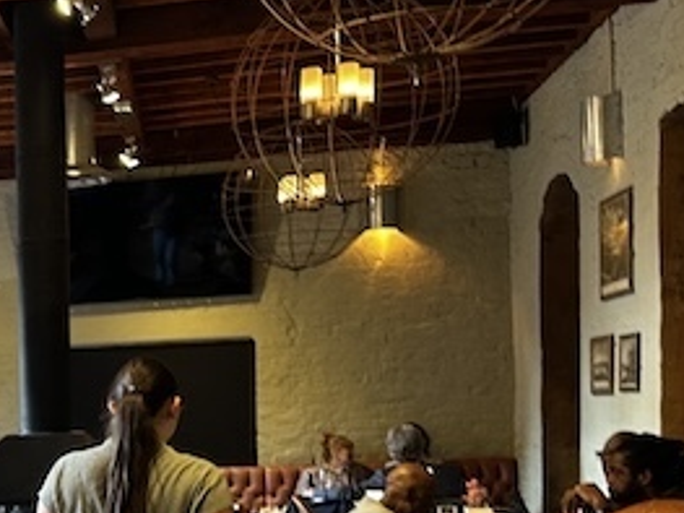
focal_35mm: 73
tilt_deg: -0.1
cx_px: -179
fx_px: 1442
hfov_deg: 23.8
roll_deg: -0.2
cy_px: 495
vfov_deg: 19.6
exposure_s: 1/50
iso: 160
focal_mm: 6.86
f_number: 1.78
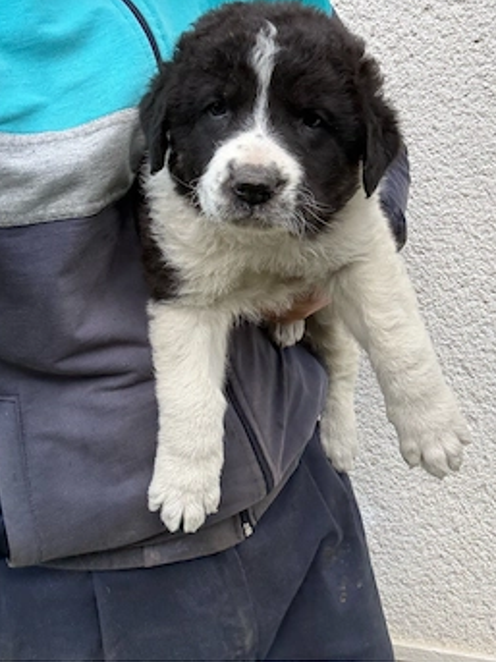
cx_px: 280
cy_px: 278
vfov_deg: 52.4
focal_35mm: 35
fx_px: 669
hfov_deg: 40.6
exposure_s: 1/122
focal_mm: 2.69
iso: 20
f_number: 1.9
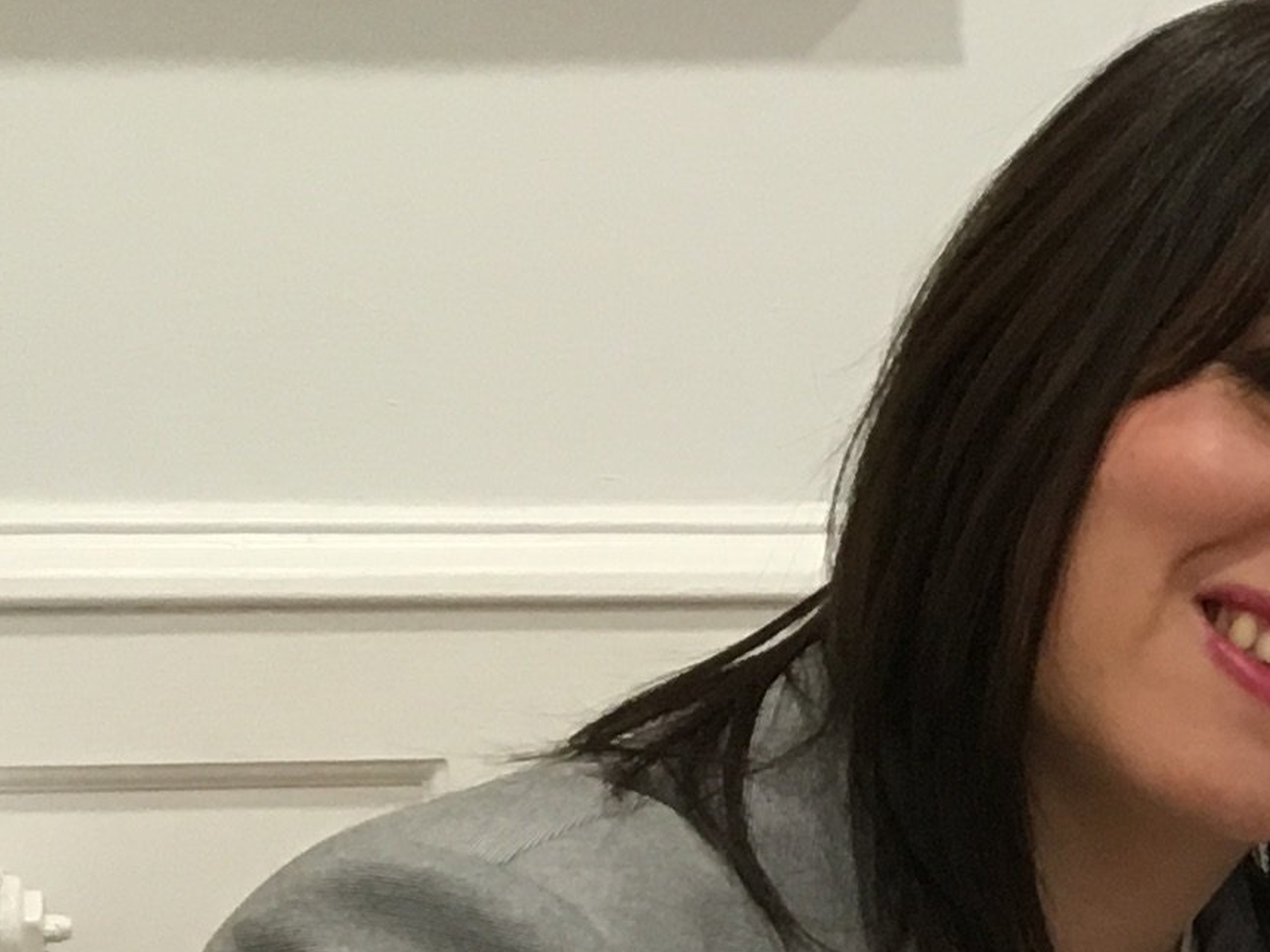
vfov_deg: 10.9
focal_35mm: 136
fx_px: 4990
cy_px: 828
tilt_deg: -2.6
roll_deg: +0.2
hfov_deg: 12.1
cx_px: 2902
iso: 64
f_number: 2.2
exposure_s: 1/33
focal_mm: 4.15
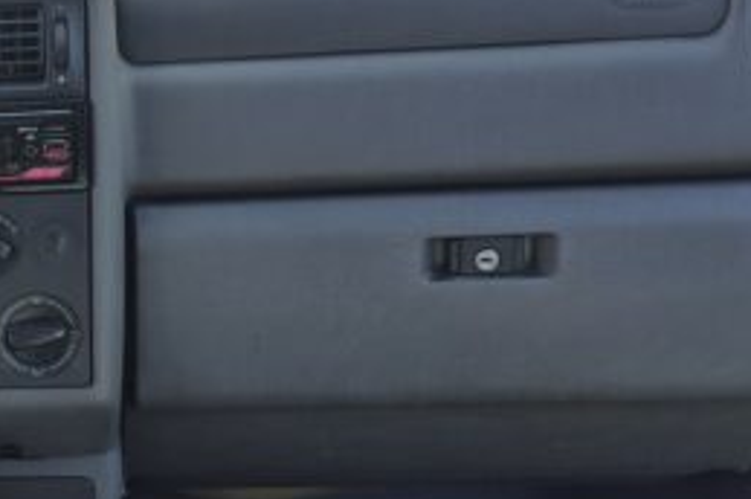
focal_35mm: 74
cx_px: -171
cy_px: 296
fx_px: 1542
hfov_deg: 24.6
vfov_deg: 18.4
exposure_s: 1/215
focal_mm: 5.4
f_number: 1.8
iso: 25
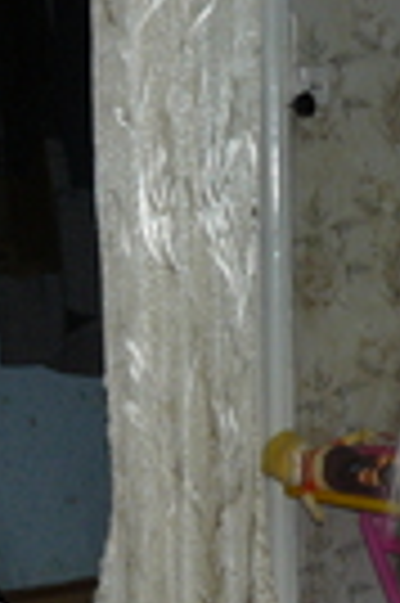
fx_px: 2105
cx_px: 382
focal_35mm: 126
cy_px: 626
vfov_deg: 15.9
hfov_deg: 10.8
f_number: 2.8
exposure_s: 1/30
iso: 100
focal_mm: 6
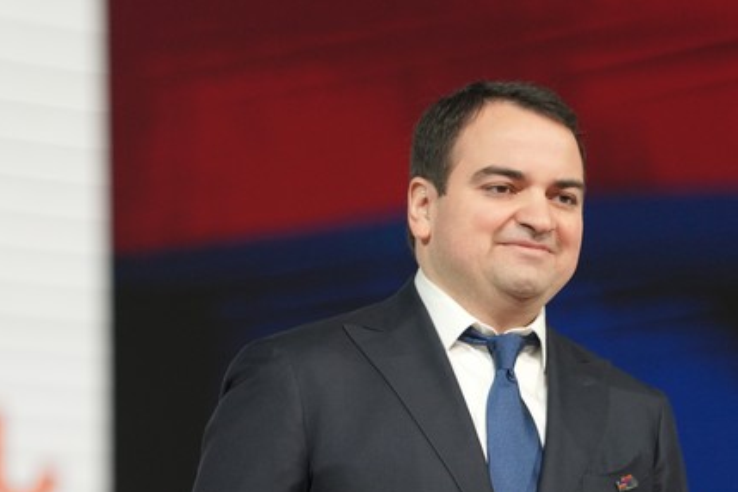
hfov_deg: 5.0
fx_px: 8466
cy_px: 482
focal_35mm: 413
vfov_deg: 3.3
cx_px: 332
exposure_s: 1/500
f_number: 2.8
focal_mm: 197
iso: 1250
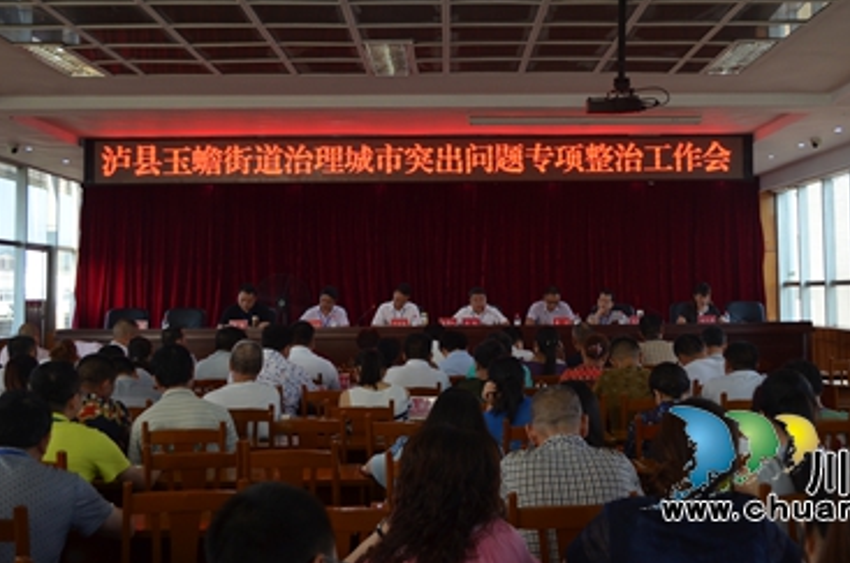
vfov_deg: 27.3
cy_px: 193
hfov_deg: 40.3
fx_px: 1154
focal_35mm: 49
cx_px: 503
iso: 400
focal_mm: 24
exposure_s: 1/80
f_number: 4.2
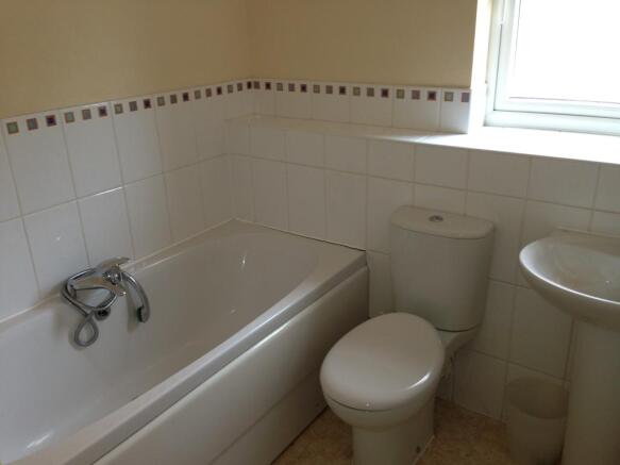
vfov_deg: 42.9
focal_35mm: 33
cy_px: 232
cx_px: 310
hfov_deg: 55.4
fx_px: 591
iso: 80
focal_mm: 4.13
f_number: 2.4
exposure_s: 1/40
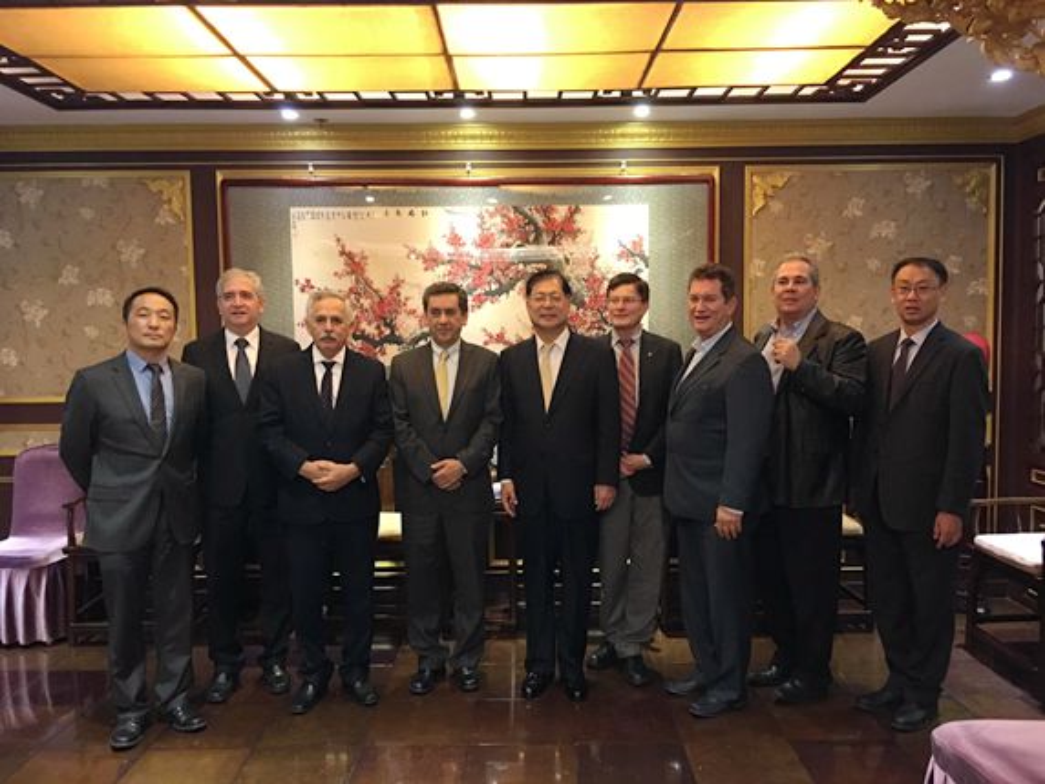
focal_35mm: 29
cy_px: 392
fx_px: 875
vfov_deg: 48.2
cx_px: 522
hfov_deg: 61.7
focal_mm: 4.15
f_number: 2.2
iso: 160
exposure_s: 1/8
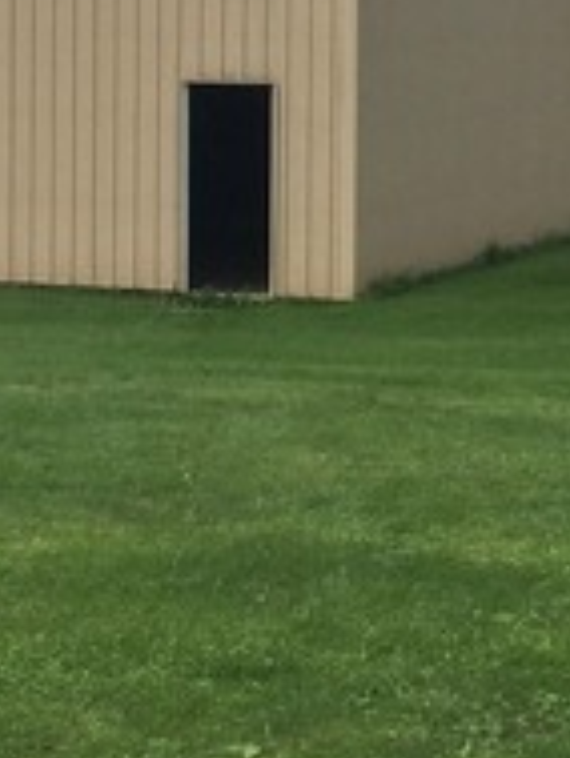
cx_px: 345
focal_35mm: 98
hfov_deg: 15.1
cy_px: 160
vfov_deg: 19.8
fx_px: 2149
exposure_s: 1/2475
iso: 32
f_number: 2.2
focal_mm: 4.15
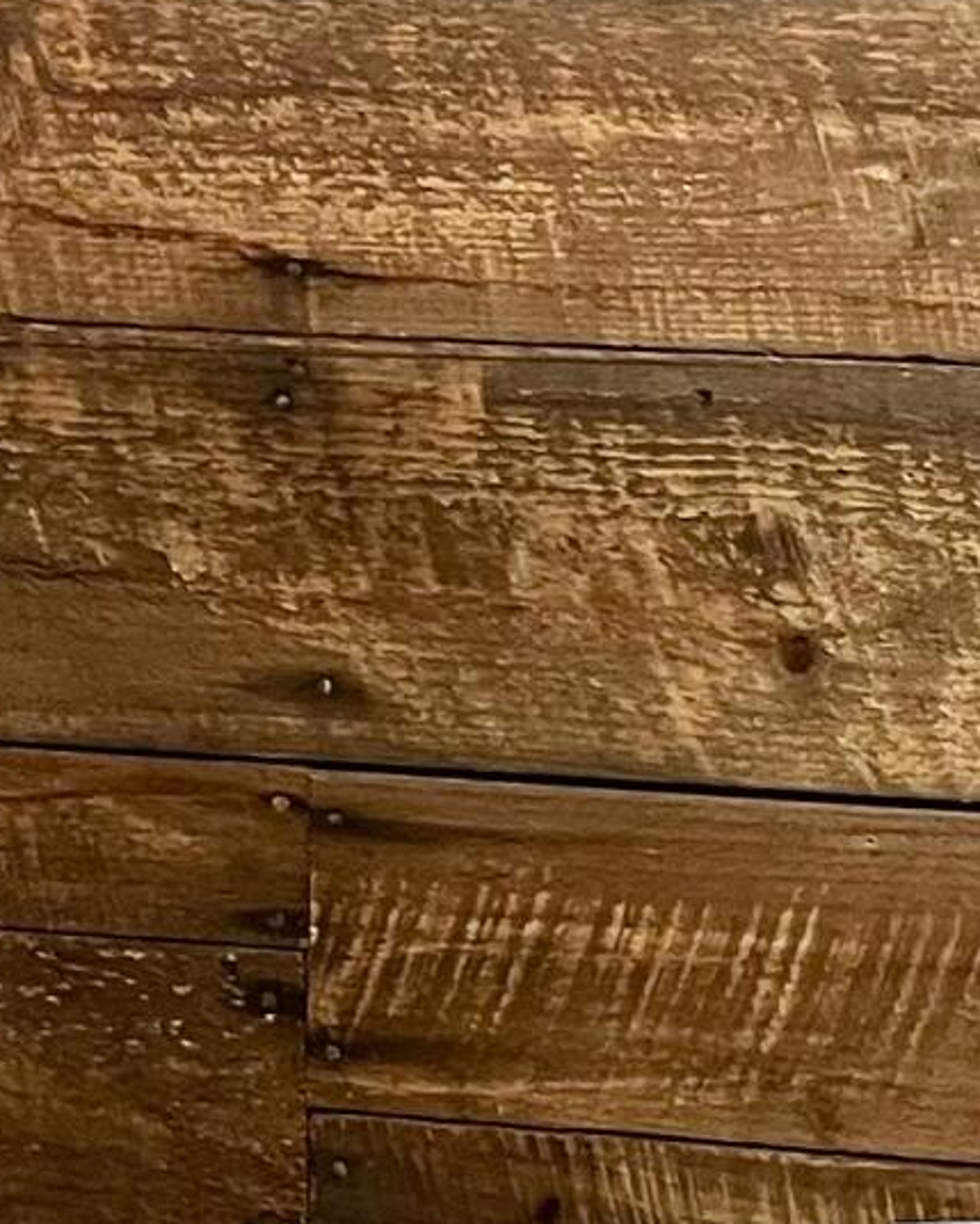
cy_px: 491
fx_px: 5147
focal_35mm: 142
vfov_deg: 13.6
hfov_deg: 10.7
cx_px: 1090
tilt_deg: -6.9
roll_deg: +0.4
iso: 250
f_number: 1.6
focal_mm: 5.1
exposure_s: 1/41
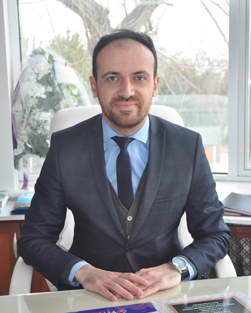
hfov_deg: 25.6
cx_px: 126
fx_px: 553
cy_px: 159
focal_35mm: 60
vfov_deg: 31.7
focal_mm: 35
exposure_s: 1/125
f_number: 4.2
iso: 720
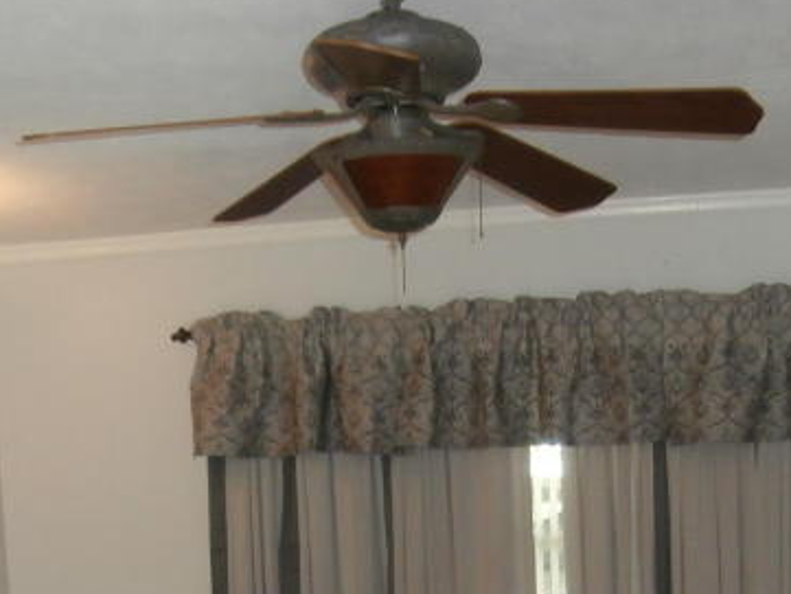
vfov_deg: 20.2
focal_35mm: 68
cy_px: 723
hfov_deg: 28.5
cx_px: 419
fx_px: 1554
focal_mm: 4.2
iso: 200
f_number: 3
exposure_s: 1/30
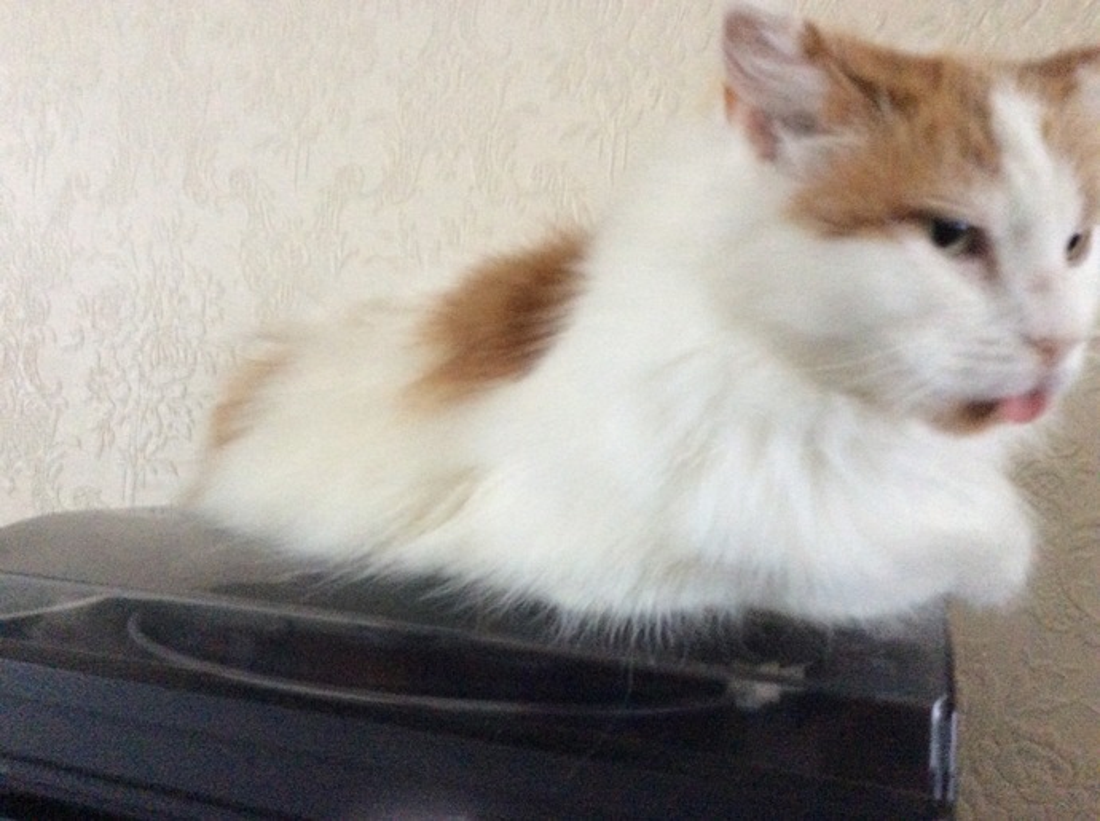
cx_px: 550
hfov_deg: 56.9
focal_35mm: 32
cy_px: 410
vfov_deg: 44.0
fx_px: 1015
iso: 400
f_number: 2.4
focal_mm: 3.3
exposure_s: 1/17
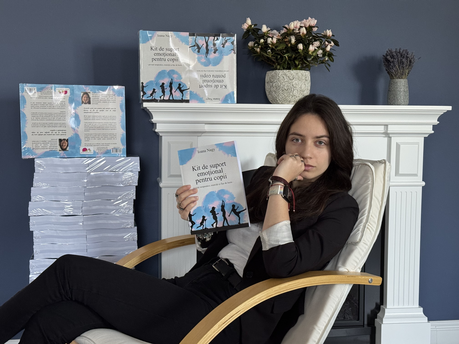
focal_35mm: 48
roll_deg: +0.8
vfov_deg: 30.3
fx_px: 636
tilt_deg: -4.1
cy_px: 172
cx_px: 230
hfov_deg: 39.7
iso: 250
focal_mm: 6.76
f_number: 1.78
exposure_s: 1/53
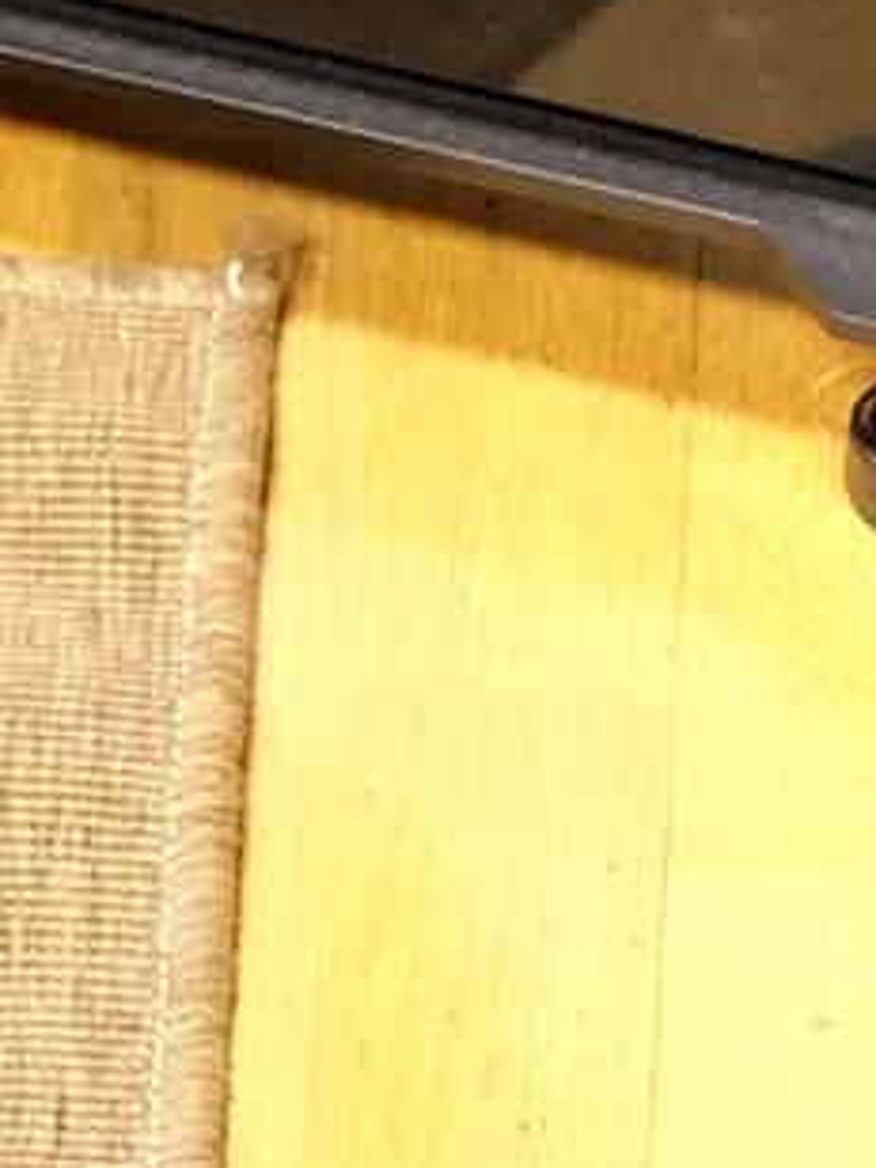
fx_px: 8908
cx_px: 324
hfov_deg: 5.6
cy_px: -2450
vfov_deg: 6.7
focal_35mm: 264
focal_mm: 22.3
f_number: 3.2
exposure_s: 1/26
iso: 1250
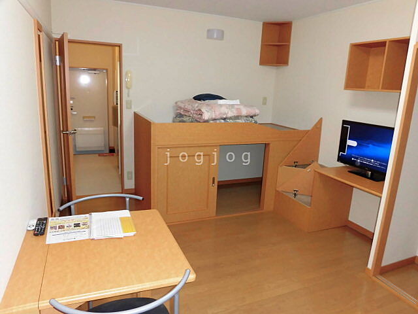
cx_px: 209
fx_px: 290
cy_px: 157
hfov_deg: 71.6
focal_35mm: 24
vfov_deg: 56.8
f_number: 3.1
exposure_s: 1/30
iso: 200
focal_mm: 4.3
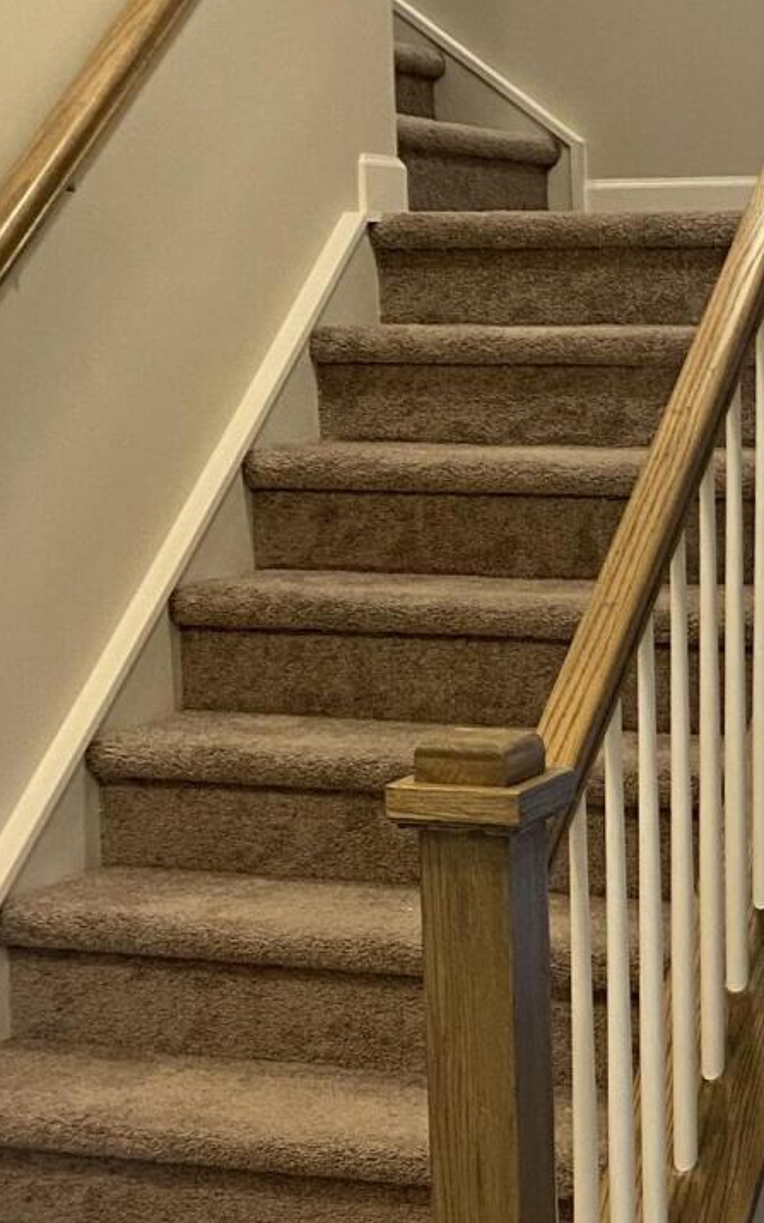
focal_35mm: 77
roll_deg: +1.1
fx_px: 2567
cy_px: 844
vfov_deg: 26.6
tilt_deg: -11.4
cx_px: 725
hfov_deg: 16.6
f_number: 1.8
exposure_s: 1/60
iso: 200
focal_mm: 4.25
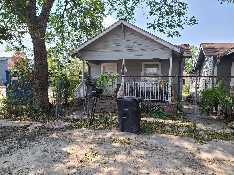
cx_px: 117
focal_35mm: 25
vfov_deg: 54.9
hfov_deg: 69.4
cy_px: 88
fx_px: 169
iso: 16
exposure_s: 1/204
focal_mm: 7
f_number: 1.8
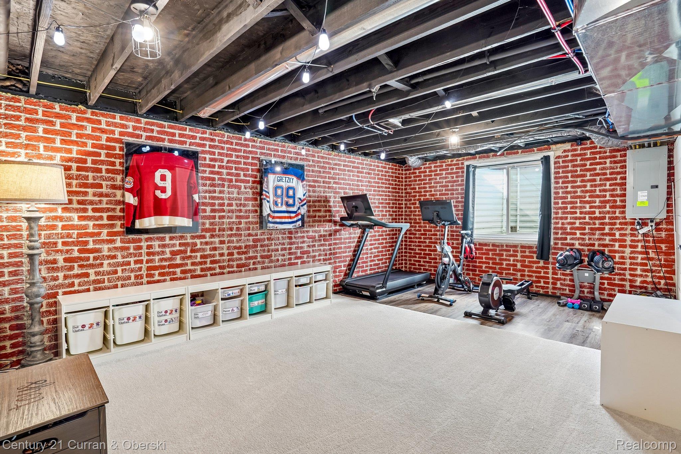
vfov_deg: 73.7
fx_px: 303
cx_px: 340
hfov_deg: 96.7
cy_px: 227
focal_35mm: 16
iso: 250
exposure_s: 1/2
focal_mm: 16
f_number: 8
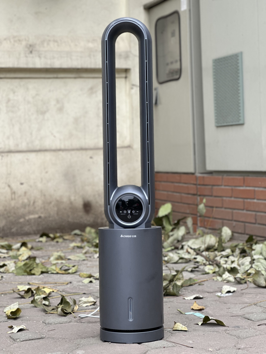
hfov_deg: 19.1
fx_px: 789
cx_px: 133
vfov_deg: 25.3
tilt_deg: -2.0
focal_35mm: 77
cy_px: 177
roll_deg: +1.5
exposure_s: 1/121
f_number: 2.8
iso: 64
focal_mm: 9
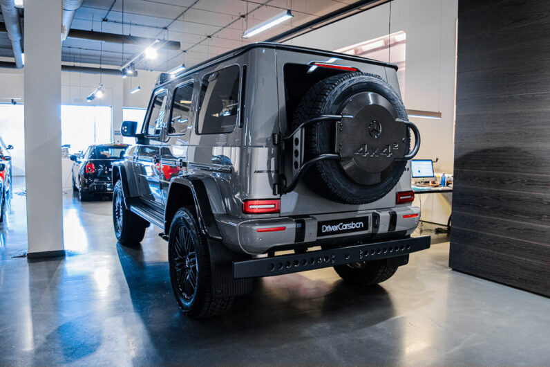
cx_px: 275
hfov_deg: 67.4
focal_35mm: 27
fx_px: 412
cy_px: 184
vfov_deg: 47.9
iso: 2000
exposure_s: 1/60
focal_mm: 18
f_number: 3.5
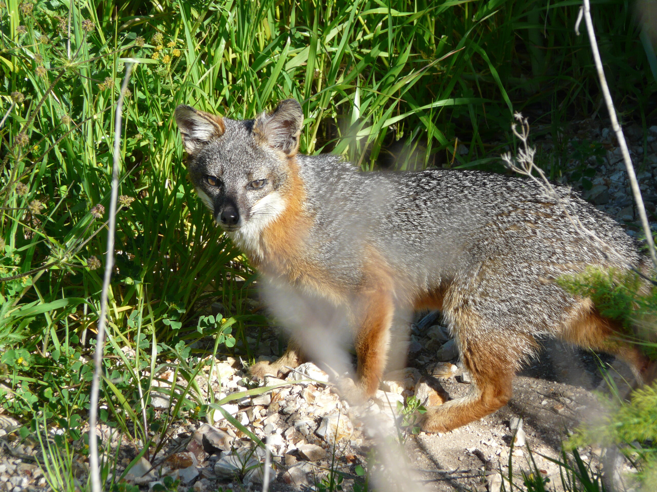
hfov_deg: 6.0
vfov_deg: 4.5
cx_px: 328
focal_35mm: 331
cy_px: 246
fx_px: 6282
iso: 100
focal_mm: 54.4
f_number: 5.6
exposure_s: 1/250
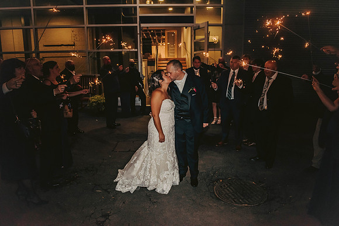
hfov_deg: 73.7
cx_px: 170
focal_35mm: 24
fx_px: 226
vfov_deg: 53.2
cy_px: 113
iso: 1600
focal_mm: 24
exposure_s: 1/200
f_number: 3.2
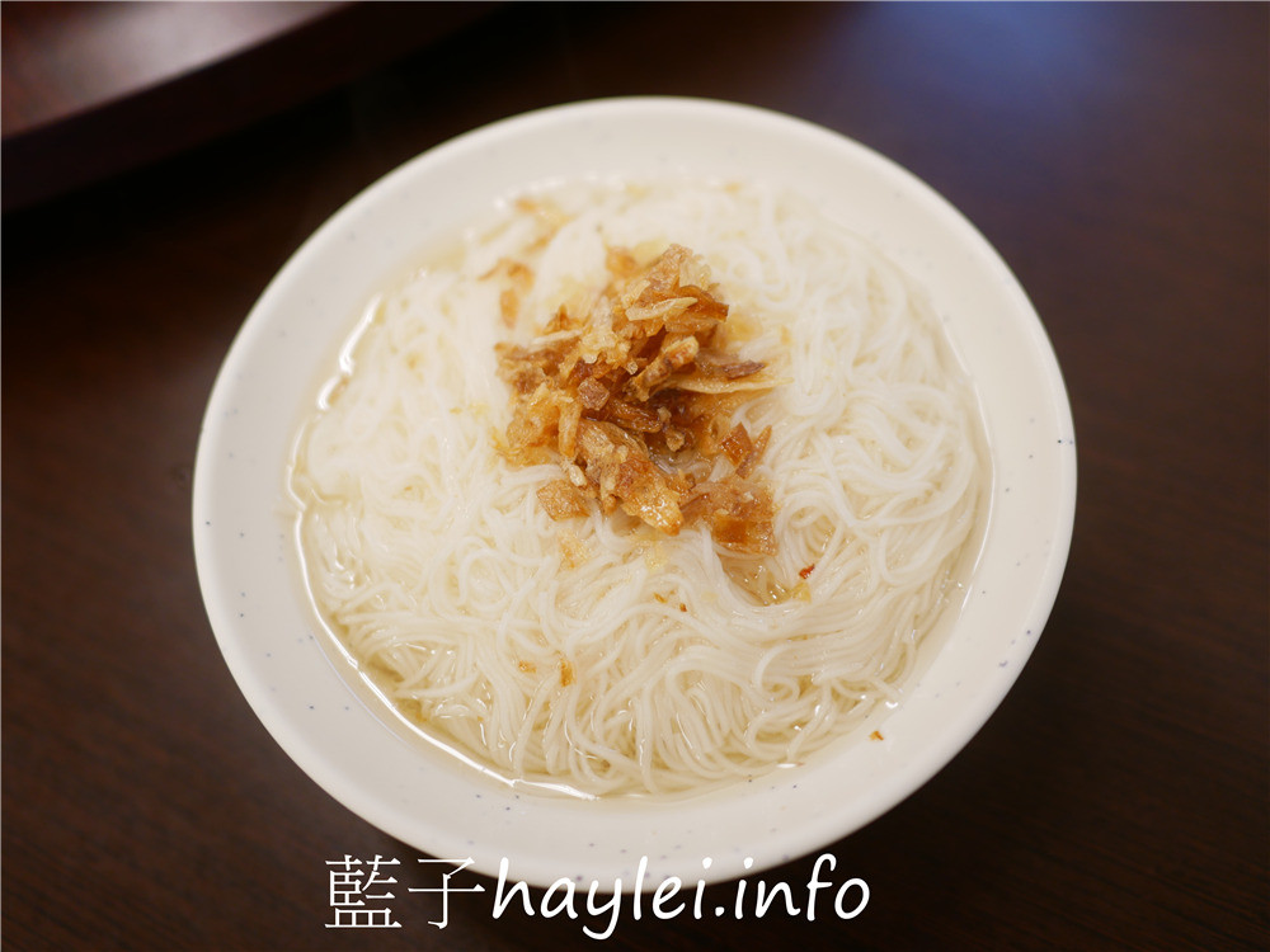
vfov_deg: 46.8
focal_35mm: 30
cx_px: 635
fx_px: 1101
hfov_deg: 60.0
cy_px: 476
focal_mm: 15
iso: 200
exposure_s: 1/60
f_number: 1.7
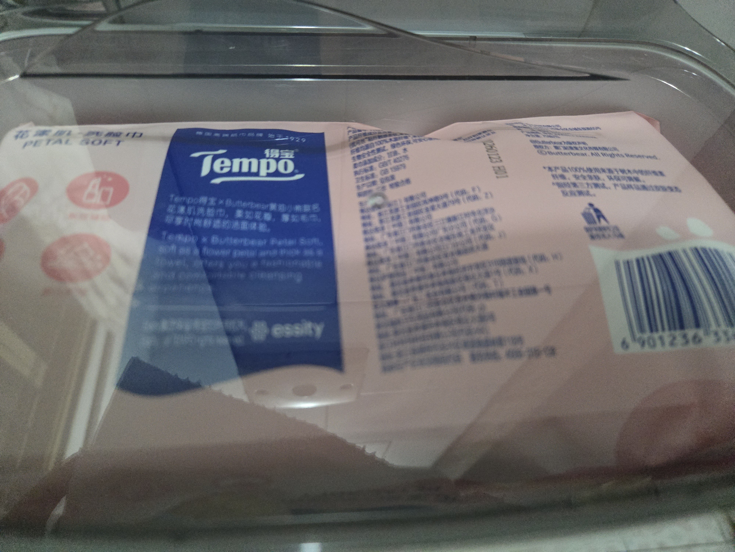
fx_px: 488
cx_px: 368
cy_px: 276
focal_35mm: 23
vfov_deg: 58.9
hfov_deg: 73.9
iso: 2000
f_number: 1.8
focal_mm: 5.4
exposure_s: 1/100
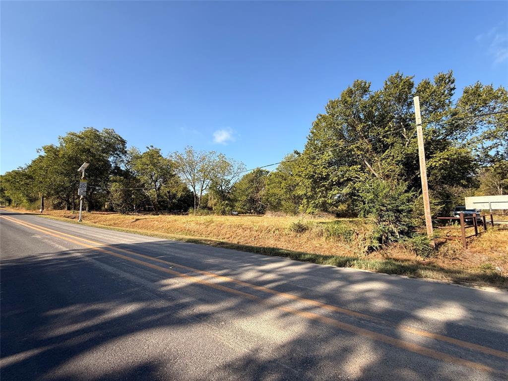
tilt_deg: +4.8
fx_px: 205
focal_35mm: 14
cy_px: 190
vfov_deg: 85.7
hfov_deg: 102.1
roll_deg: +0.4
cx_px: 254
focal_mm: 2.22
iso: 50
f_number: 2.2
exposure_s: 1/1105
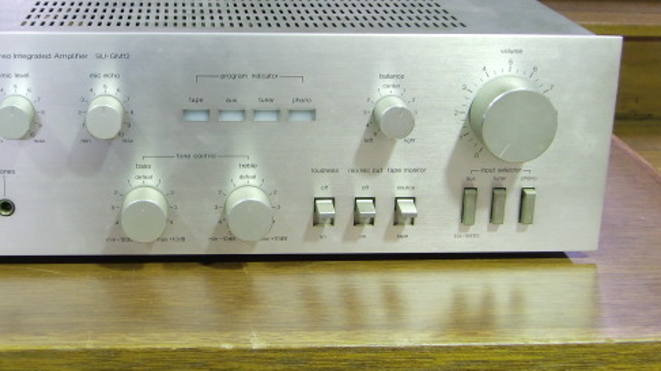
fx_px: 1156
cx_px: 246
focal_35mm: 66
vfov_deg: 18.2
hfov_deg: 31.8
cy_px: 181
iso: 200
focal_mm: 8.2
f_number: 3.3
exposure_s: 1/10
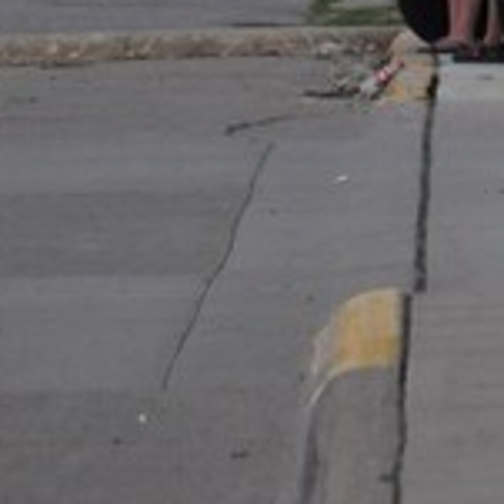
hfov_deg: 1.3
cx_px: 991
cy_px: -68
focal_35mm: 1352
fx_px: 22271
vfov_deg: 1.3
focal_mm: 200
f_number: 5.6
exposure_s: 1/500
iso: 1250
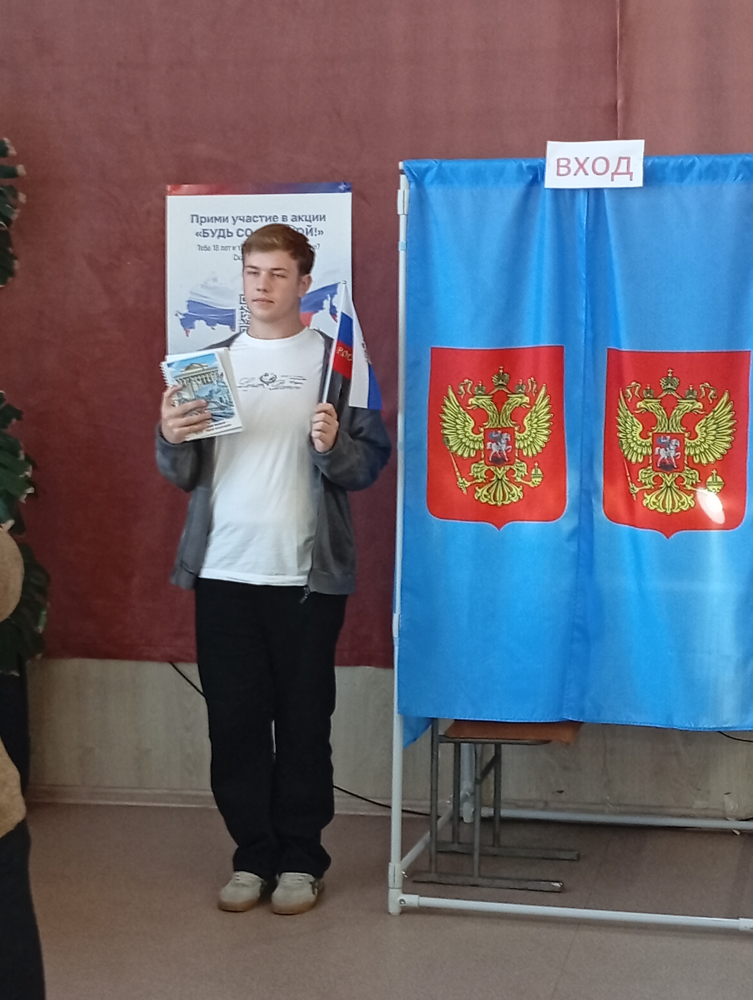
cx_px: 376
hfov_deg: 21.1
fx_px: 2025
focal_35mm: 70
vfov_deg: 27.7
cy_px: 500
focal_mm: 3.98
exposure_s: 1/33.3
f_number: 1.8
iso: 303
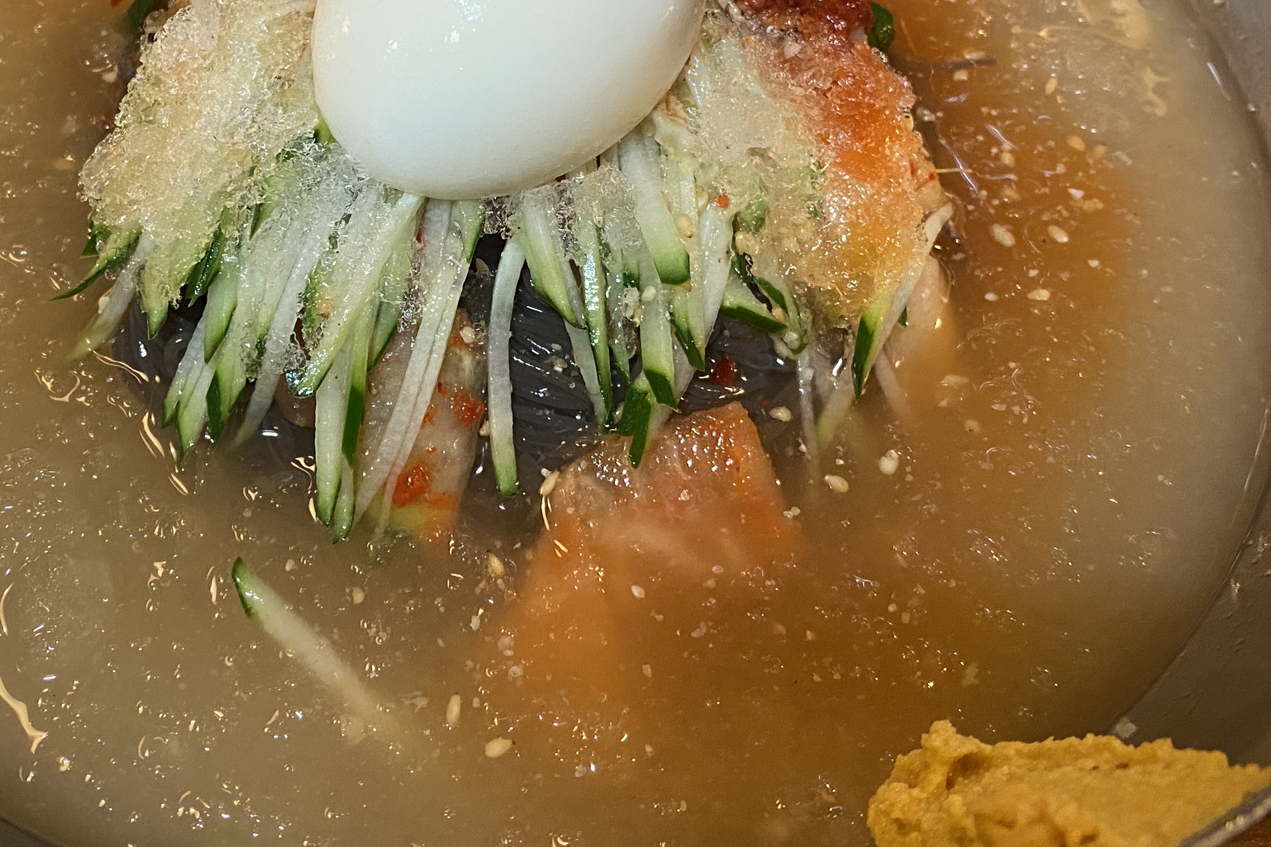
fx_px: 1695
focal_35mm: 48
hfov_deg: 40.9
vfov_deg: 27.5
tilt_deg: -50.3
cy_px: 171
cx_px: 501
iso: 200
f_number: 1.8
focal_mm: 4.25
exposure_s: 1/60
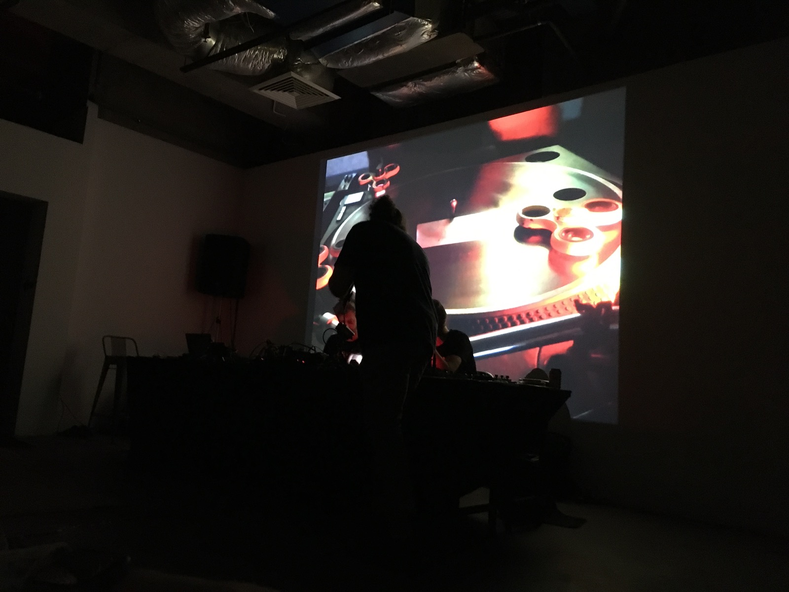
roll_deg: -3.4
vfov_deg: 48.2
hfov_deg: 61.7
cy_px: 296
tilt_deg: +6.6
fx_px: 661
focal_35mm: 29
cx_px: 394
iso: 640
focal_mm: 4.15
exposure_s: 1/17
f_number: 2.2
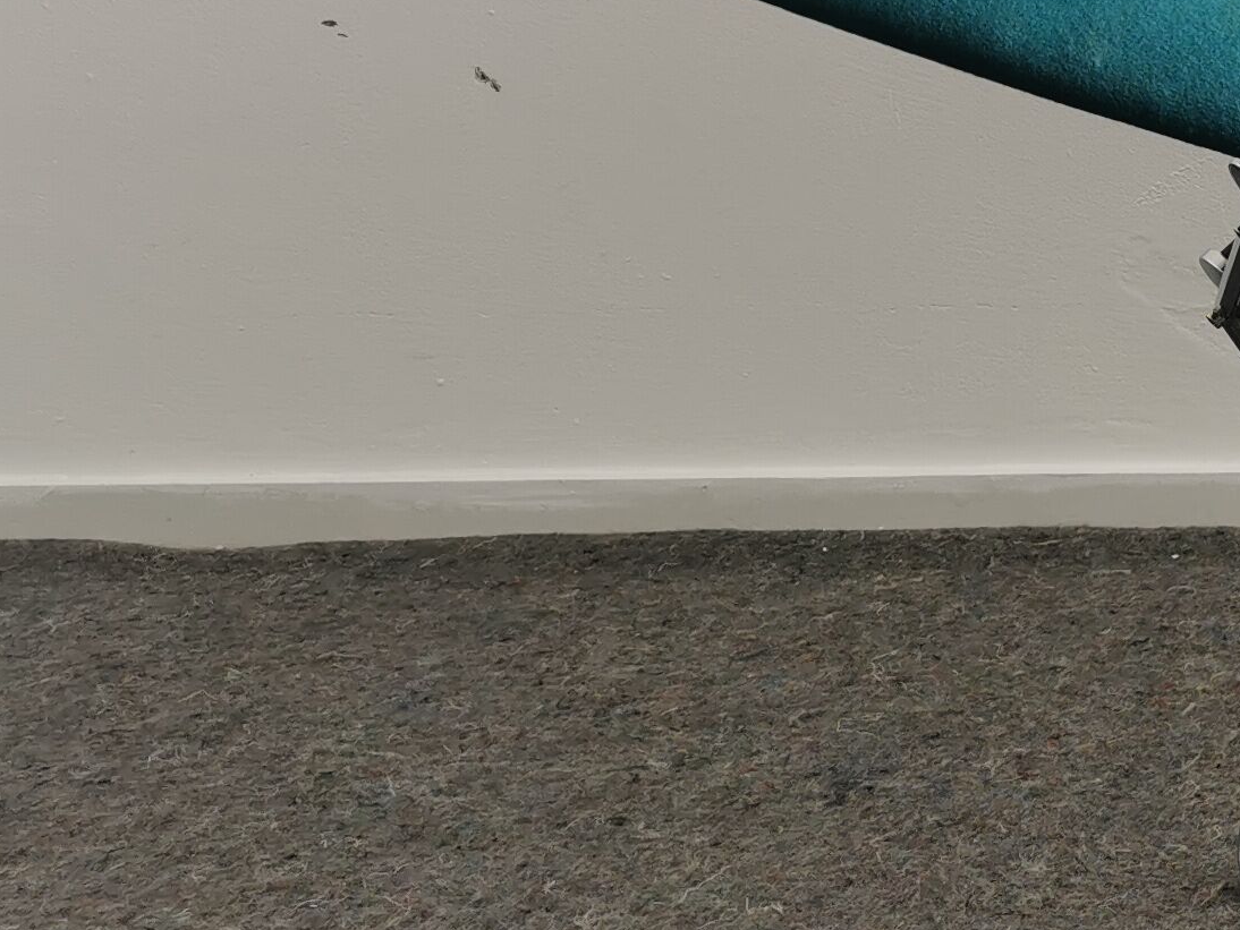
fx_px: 3225
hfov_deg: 19.4
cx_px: 1791
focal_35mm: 90
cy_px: 146
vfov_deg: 16.3
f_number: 1.8
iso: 50
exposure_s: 1/237
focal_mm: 5.58
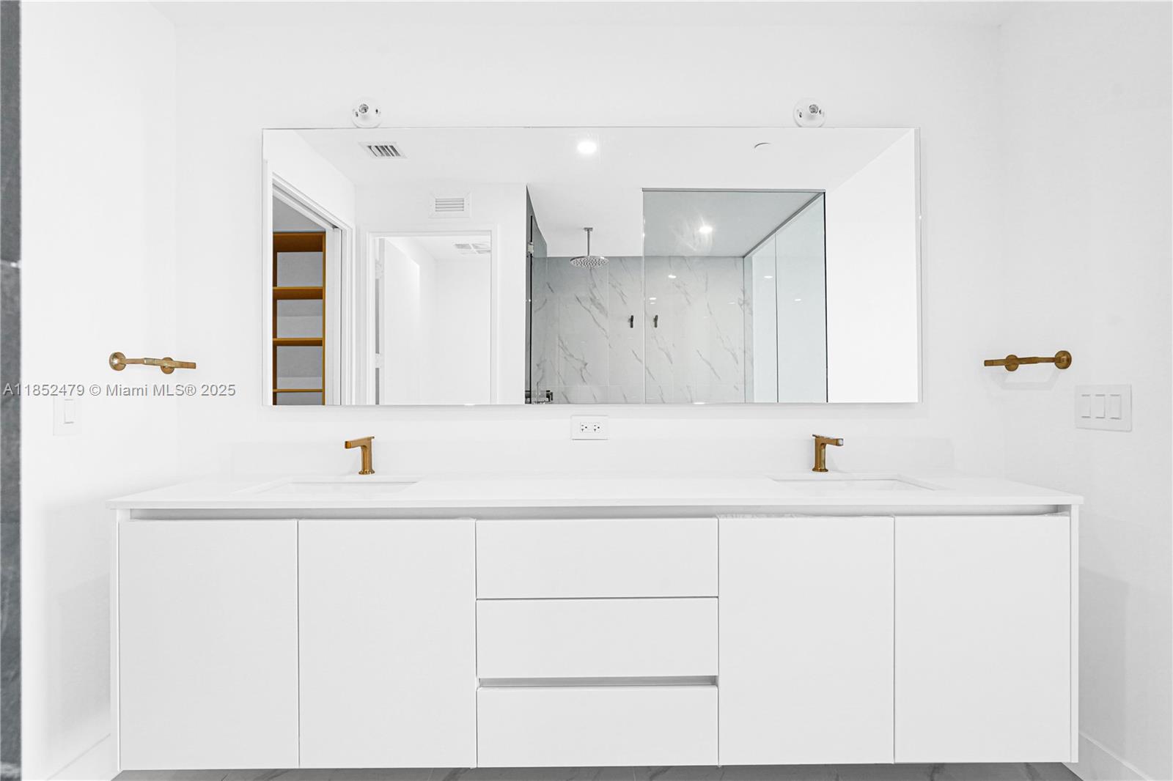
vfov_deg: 70.4
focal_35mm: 17
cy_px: 390
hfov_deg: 93.3
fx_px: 554
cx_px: 586
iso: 1250
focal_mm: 17
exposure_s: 1/30
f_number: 9
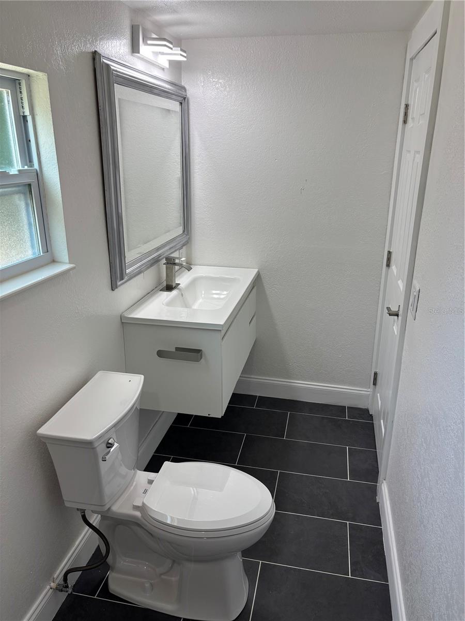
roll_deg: -0.7
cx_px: 232
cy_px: 310
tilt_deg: -19.2
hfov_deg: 53.1
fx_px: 466
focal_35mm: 26
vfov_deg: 67.3
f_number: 1.6
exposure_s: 1/120
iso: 50
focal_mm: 5.96
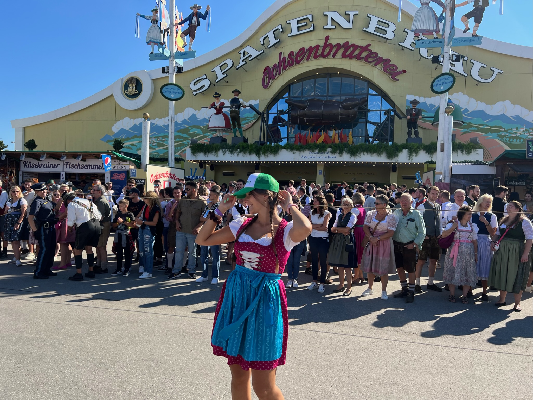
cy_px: 200
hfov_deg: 67.3
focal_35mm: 26
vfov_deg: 53.0
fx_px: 400
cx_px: 266
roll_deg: -1.6
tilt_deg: -1.7
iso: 50
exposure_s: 1/2165
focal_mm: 5.7
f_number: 1.5
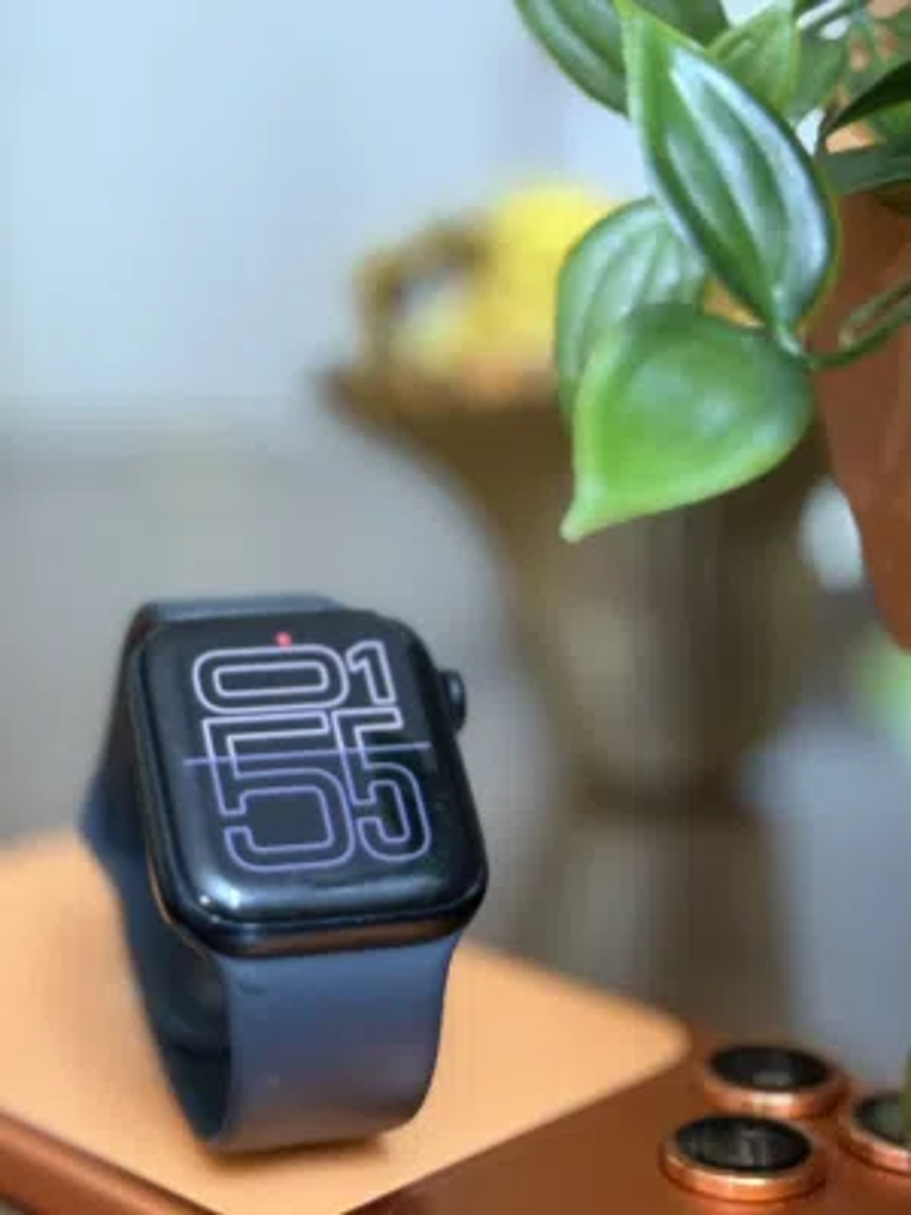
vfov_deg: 39.7
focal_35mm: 48
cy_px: 608
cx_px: 456
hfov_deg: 30.3
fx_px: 1684
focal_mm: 6.76
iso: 250
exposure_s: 1/33
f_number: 1.78
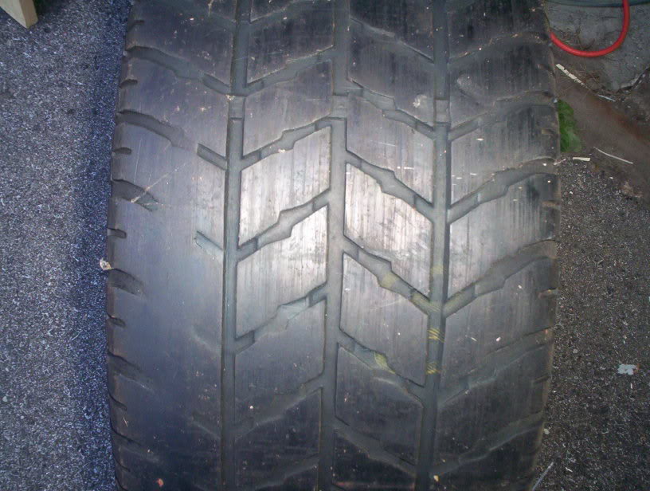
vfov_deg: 37.9
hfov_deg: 48.9
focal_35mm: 38
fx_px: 715
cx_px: 325
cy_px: 246
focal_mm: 4.99
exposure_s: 1/60
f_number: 4.5
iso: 140
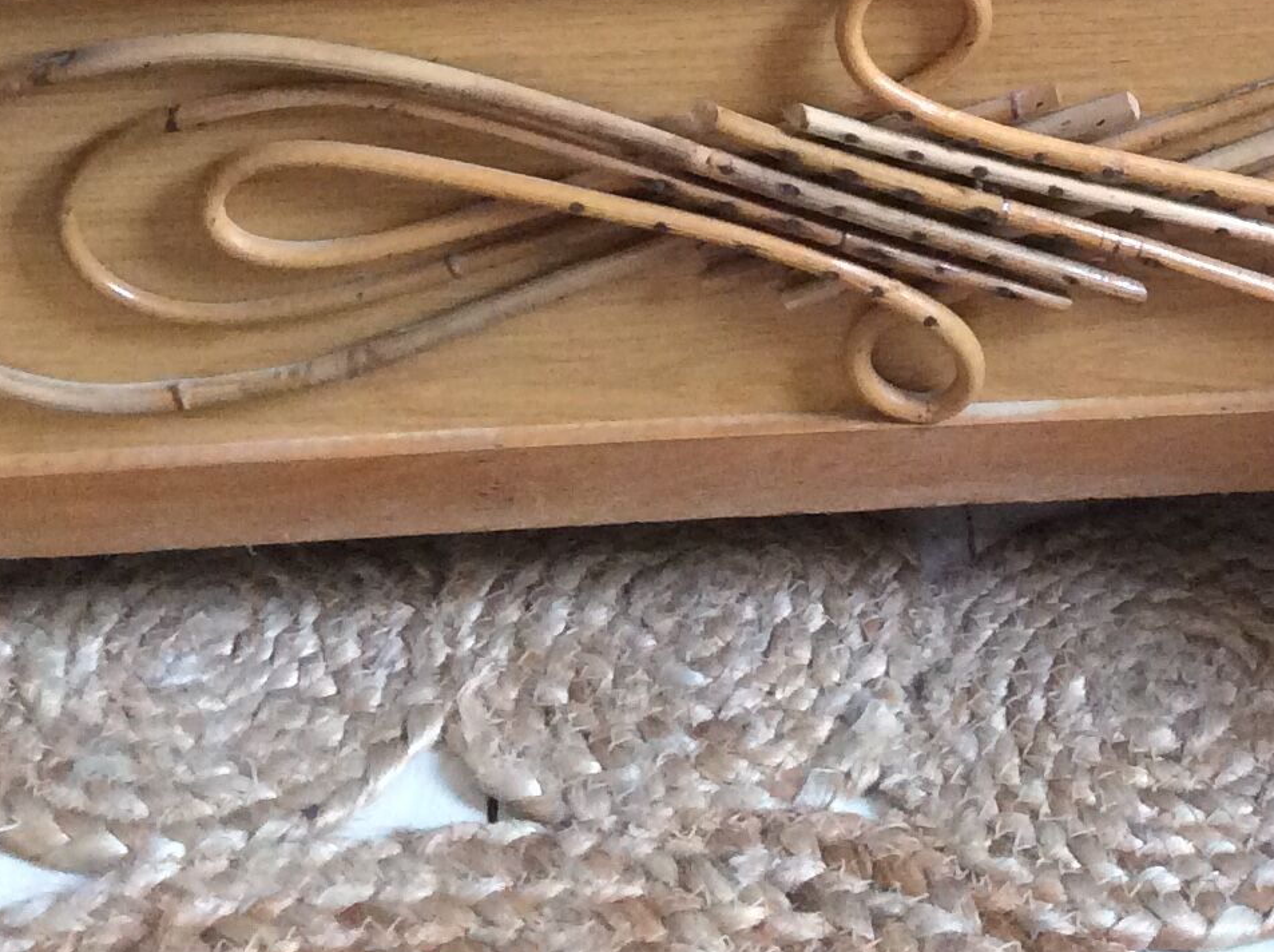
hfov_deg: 22.1
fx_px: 3198
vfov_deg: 16.1
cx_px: 1124
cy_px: -285
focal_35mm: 87
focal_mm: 3.3
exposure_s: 1/25
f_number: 2.4
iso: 200
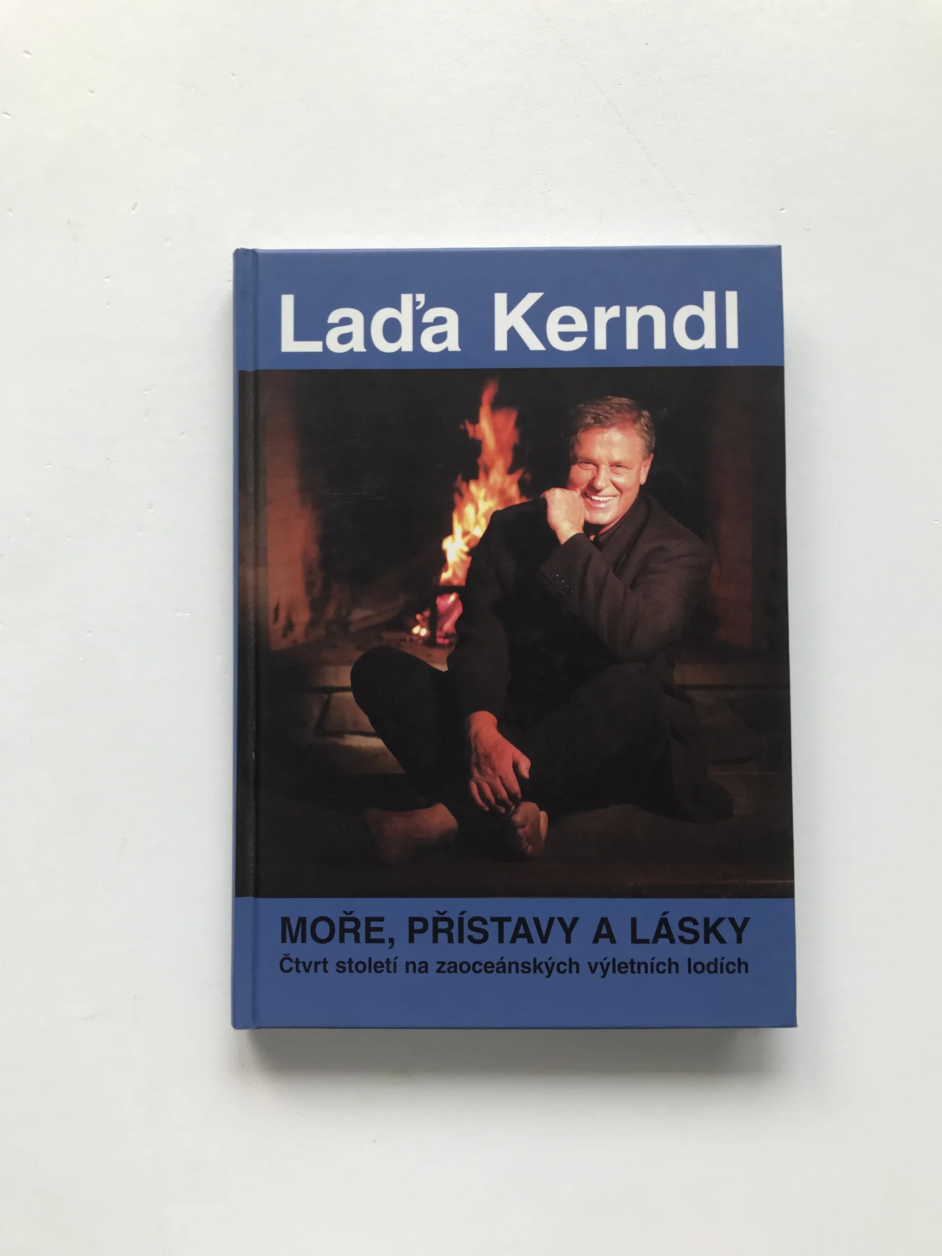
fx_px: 1016
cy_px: 628
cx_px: 471
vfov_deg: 63.4
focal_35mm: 28
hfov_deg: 49.7
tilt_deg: -87.4
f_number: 1.8
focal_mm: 3.99
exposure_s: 1/100
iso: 32
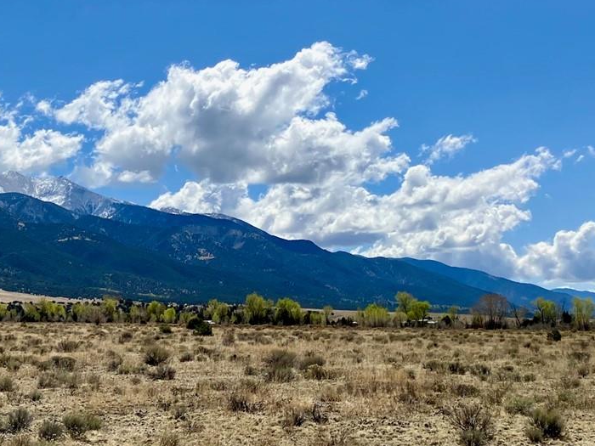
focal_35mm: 64
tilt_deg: +6.9
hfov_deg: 30.0
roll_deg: -0.3
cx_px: 194
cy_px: 246
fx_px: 1100
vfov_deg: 22.9
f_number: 1.8
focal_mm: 3.99
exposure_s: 1/4049
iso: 32
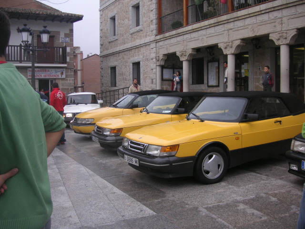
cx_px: 152
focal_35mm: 37
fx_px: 326
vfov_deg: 38.7
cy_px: 114
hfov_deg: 50.1
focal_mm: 6.1
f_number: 2.8
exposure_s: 1/180
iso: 50
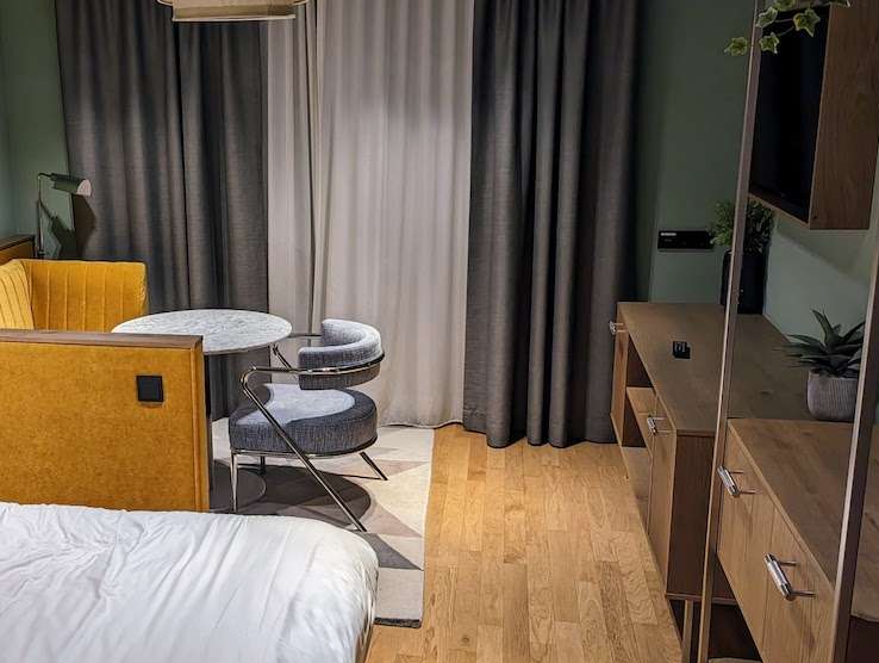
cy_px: 347
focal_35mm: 39
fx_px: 992
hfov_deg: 46.1
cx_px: 219
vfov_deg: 36.9
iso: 128
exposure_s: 1/100
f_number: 1.85
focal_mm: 6.81
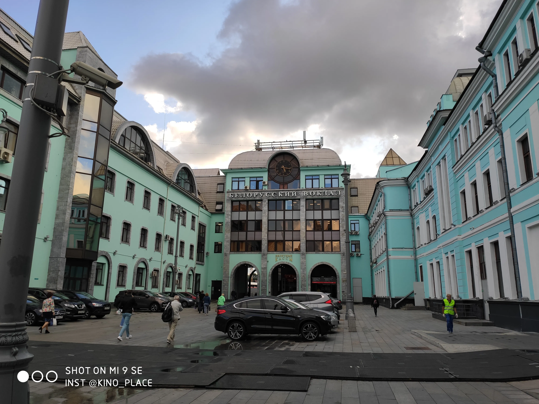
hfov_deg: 67.3
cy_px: 202
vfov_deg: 53.1
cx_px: 270
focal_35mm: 26
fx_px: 405
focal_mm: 4.77
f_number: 1.75
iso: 112
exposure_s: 1/993
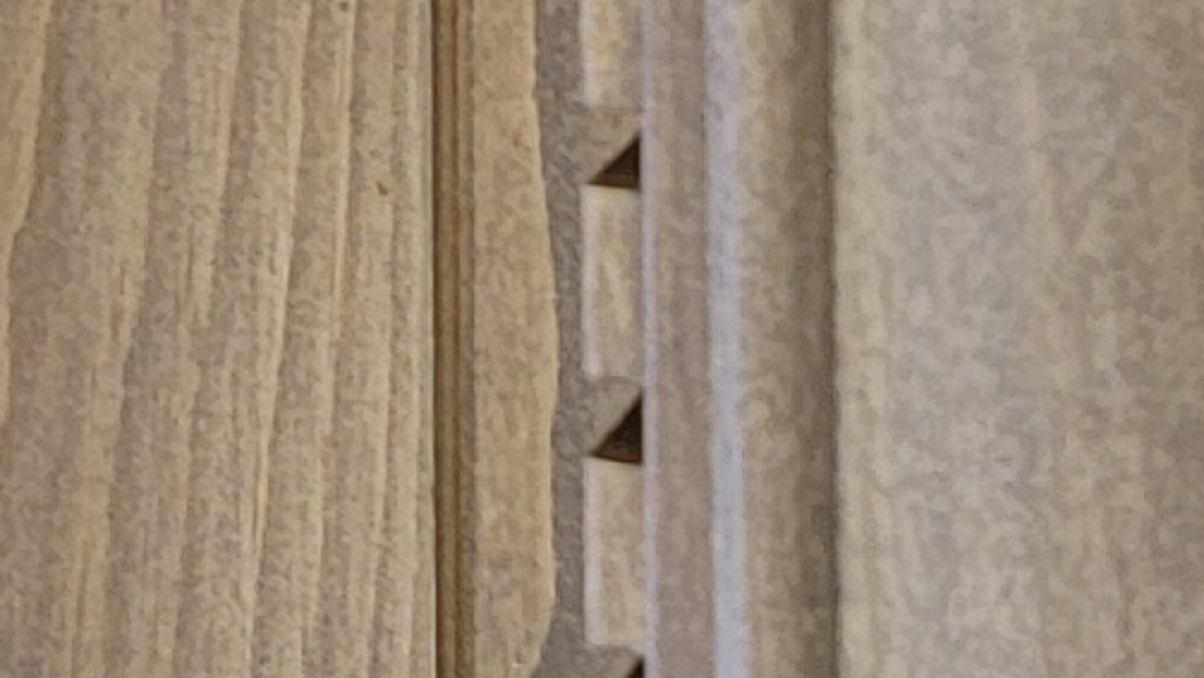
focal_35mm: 208
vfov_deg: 5.5
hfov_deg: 8.8
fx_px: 6641
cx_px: -2169
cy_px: -1215
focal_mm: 6.7
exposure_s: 1/120
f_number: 1.8
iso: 200
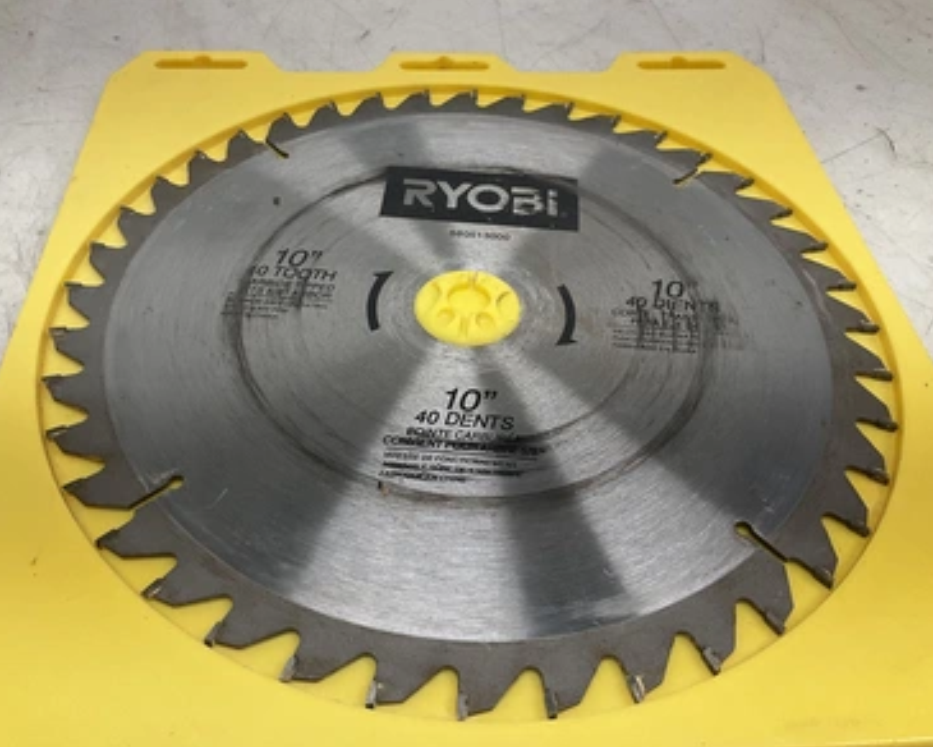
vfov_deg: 47.1
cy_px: 374
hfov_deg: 57.1
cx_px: 437
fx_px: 856
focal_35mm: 31
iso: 40
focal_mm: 3
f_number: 1.8
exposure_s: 1/120
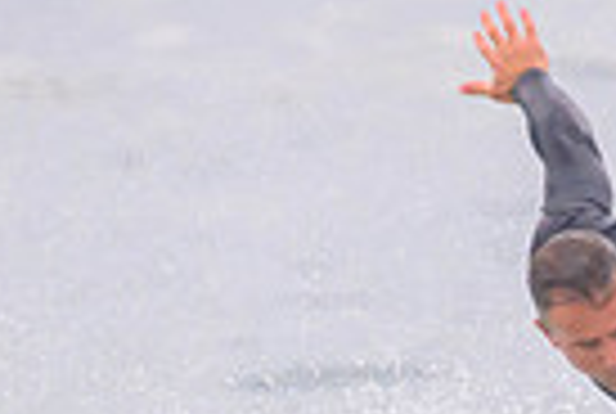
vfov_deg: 0.4
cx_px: 900
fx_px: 63620
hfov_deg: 0.6
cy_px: 566
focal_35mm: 3710
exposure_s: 1/2000
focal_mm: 800
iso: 1600
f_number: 11
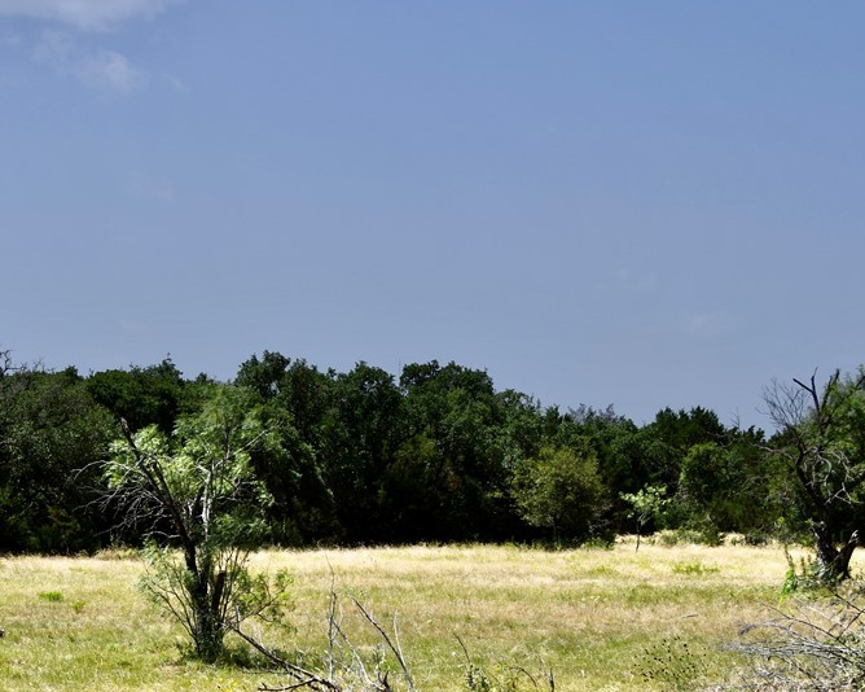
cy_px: 437
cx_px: 237
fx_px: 2227
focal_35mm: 87
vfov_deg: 17.6
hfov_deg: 21.8
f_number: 9
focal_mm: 38
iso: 100
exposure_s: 1/320
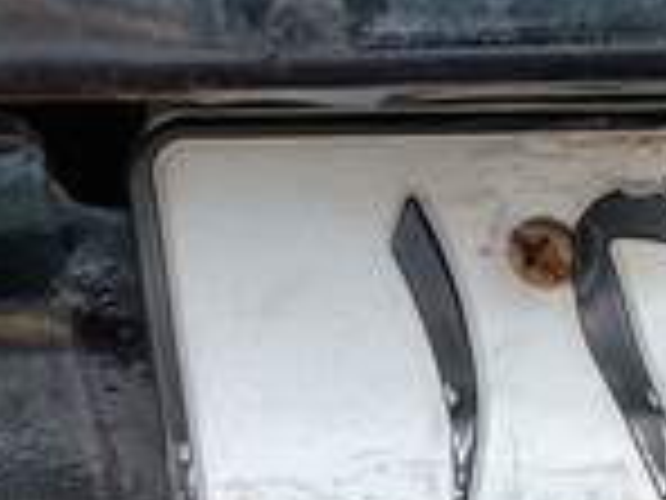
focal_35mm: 74
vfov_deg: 19.1
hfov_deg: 21.9
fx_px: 1424
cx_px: 1001
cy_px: 543
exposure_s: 1/120
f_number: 1.75
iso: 179
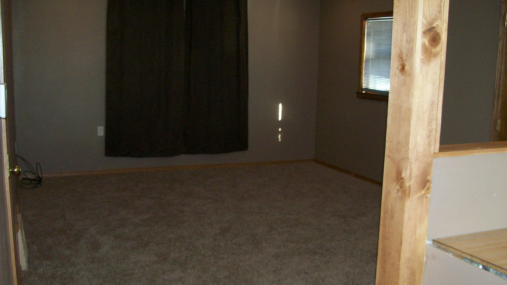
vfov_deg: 29.7
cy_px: 163
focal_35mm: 40
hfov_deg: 50.5
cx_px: 251
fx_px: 538
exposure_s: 1/64
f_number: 2.7
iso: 140
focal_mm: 6
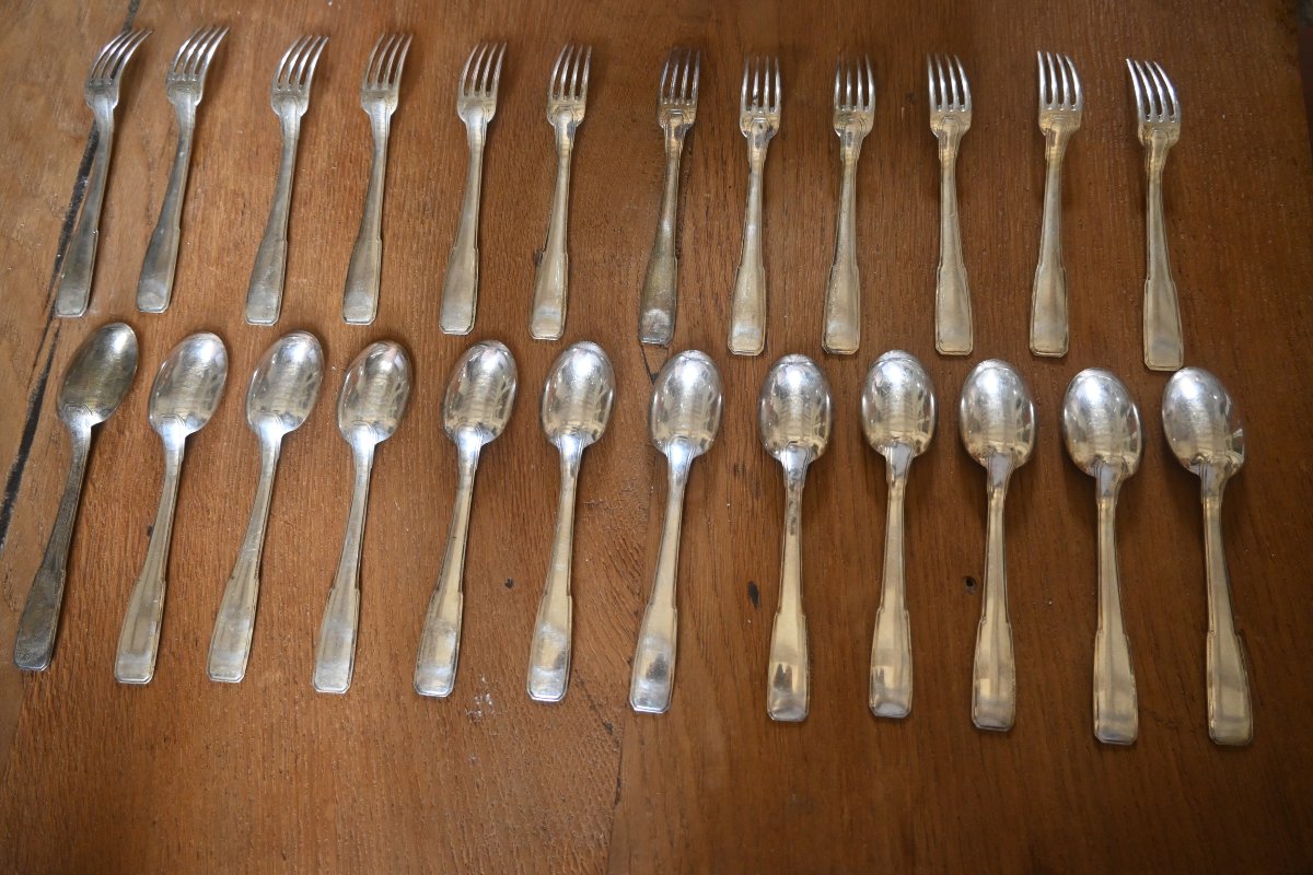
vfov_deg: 47.9
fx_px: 985
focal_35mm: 27
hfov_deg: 67.4
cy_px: 438
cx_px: 656
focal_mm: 18
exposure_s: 1/125
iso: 2200
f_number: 3.5
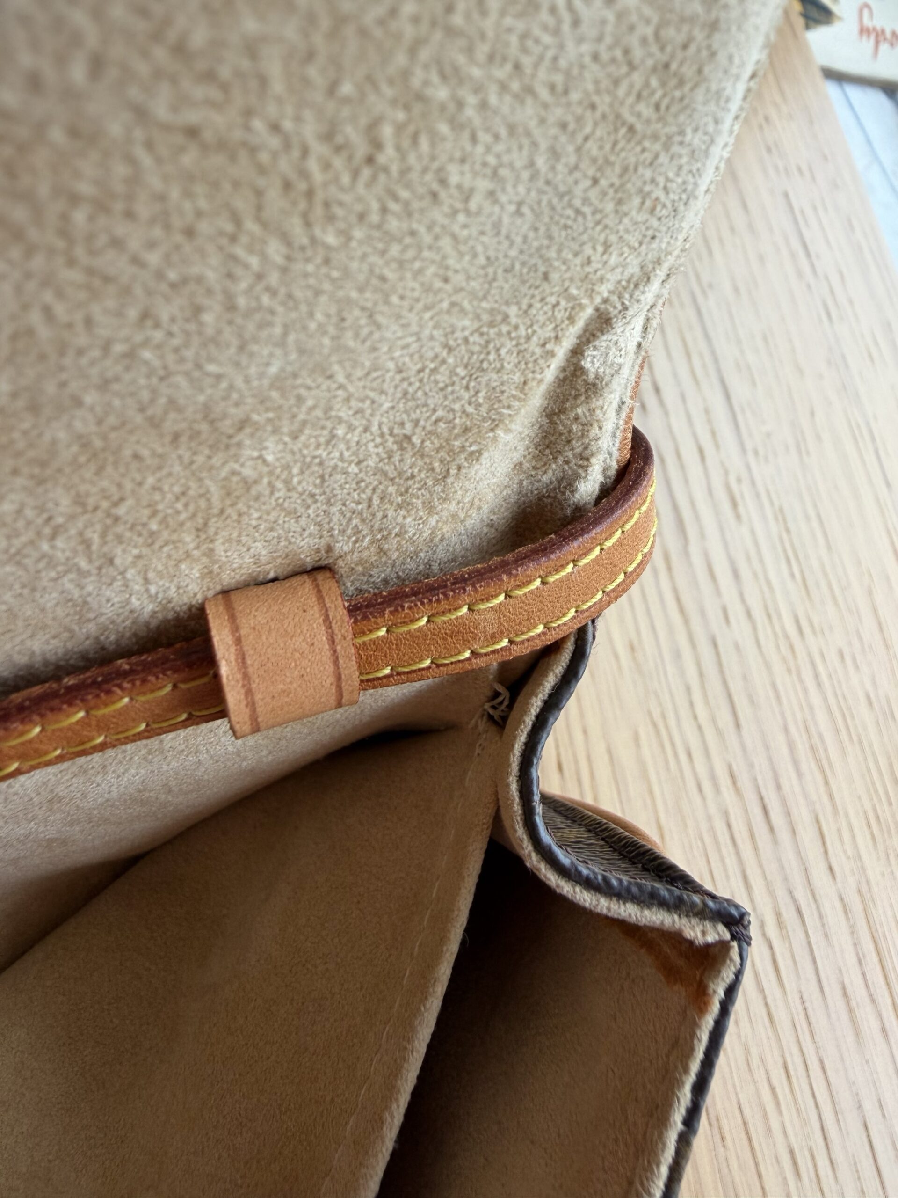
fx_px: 830
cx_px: 449
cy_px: 599
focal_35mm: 24
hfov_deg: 56.8
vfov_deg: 71.6
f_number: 2.2
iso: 64
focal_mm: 2.22
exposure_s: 1/121
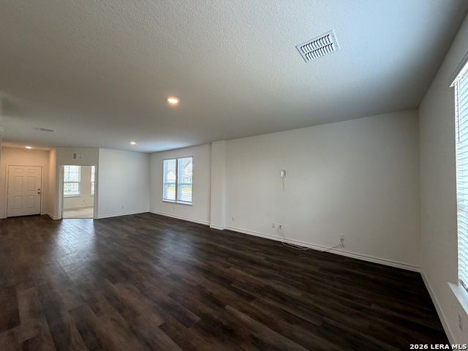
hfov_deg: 102.1
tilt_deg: +1.0
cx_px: 234
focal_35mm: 14
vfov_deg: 85.7
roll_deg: +0.2
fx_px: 189
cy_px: 176
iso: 250
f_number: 2.2
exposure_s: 1/120
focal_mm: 2.22
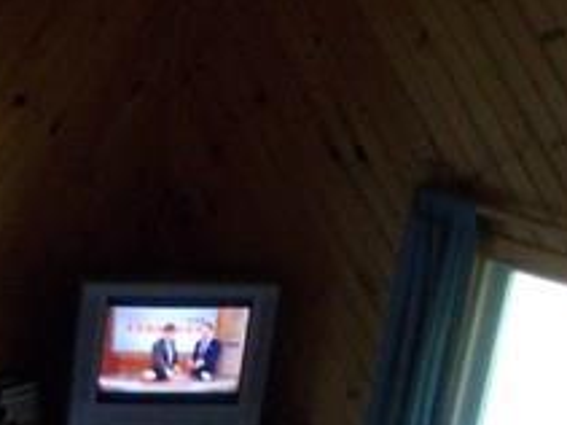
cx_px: -255
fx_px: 2063
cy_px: 748
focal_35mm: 126
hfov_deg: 14.7
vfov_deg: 11.0
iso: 180
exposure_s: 1/25
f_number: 3.2
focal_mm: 4.6
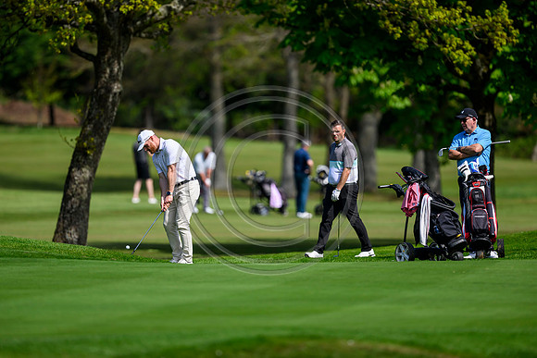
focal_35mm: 400
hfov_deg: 5.2
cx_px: 268
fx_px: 5968
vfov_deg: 3.4
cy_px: 179
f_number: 3.5
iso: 500
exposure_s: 1/6400
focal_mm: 400
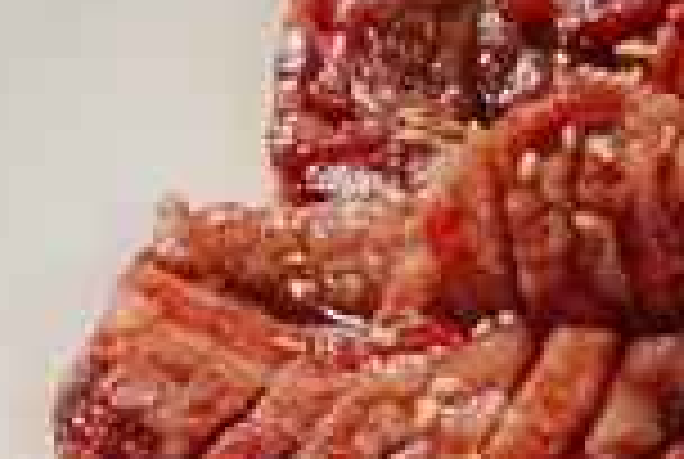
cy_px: 335
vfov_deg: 4.7
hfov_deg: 6.9
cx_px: 837
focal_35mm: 294
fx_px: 5597
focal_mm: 70
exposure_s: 1/125
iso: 125
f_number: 11
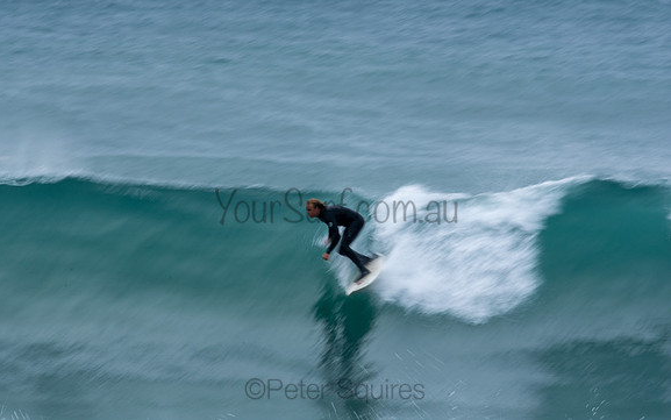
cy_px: 196
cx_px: 335
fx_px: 14048
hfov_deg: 2.7
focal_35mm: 768
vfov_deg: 1.7
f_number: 22
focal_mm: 500
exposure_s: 1/20
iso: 100
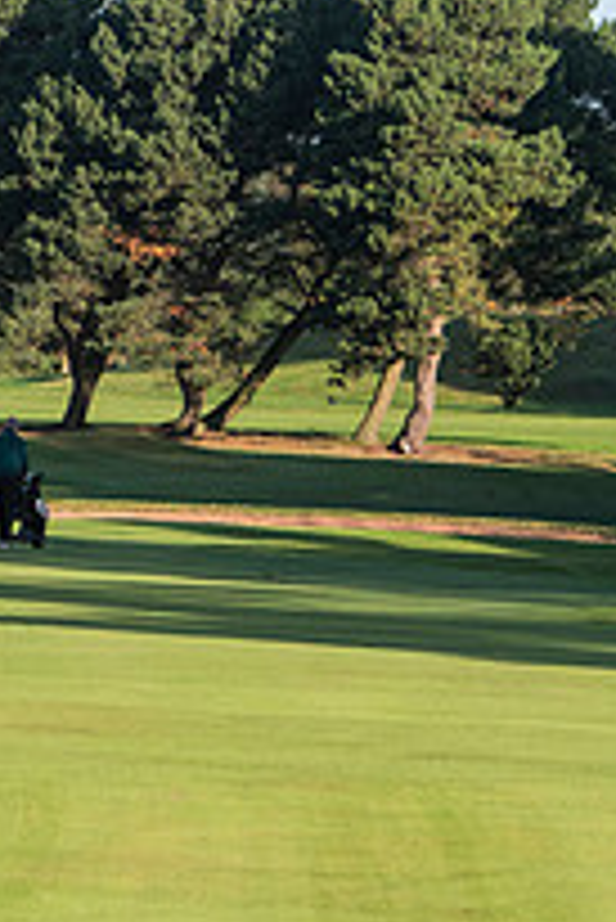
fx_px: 13605
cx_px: -612
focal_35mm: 531
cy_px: 196
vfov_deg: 3.9
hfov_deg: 2.6
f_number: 5.6
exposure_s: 1/1600
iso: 400
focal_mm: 125
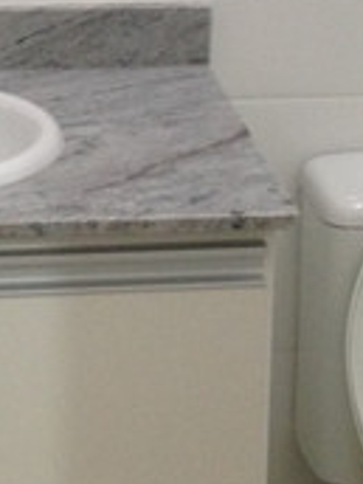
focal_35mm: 123
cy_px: 93
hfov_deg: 12.0
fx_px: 1720
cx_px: 87
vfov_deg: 15.9
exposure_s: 1/20
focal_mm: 4.12
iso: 125
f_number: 2.4
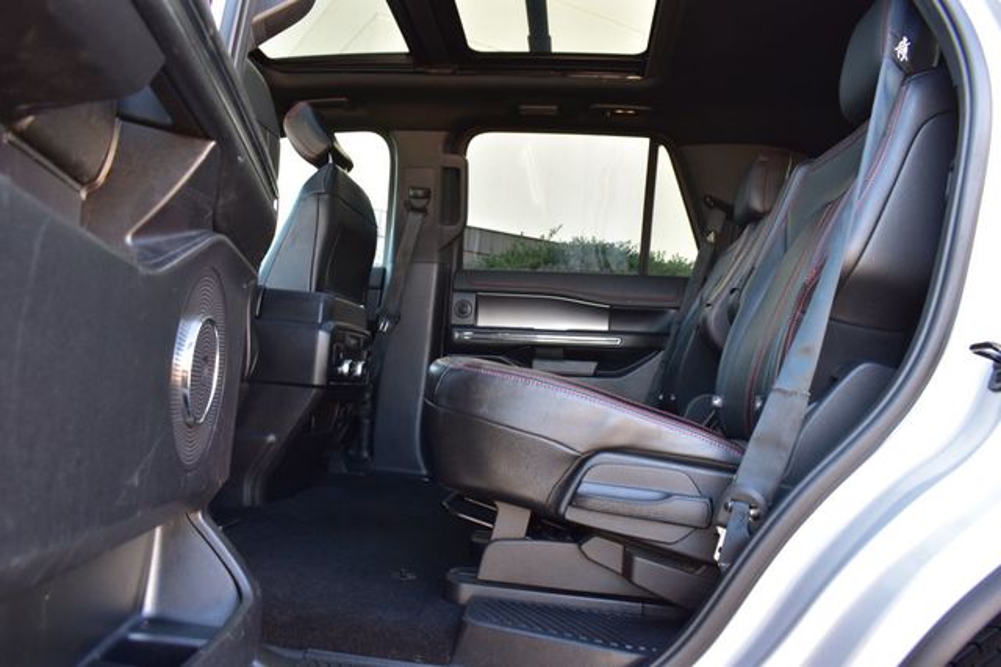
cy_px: 334
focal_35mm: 27
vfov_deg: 47.9
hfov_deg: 67.4
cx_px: 500
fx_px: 750
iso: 400
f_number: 7.1
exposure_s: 1/25
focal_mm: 18
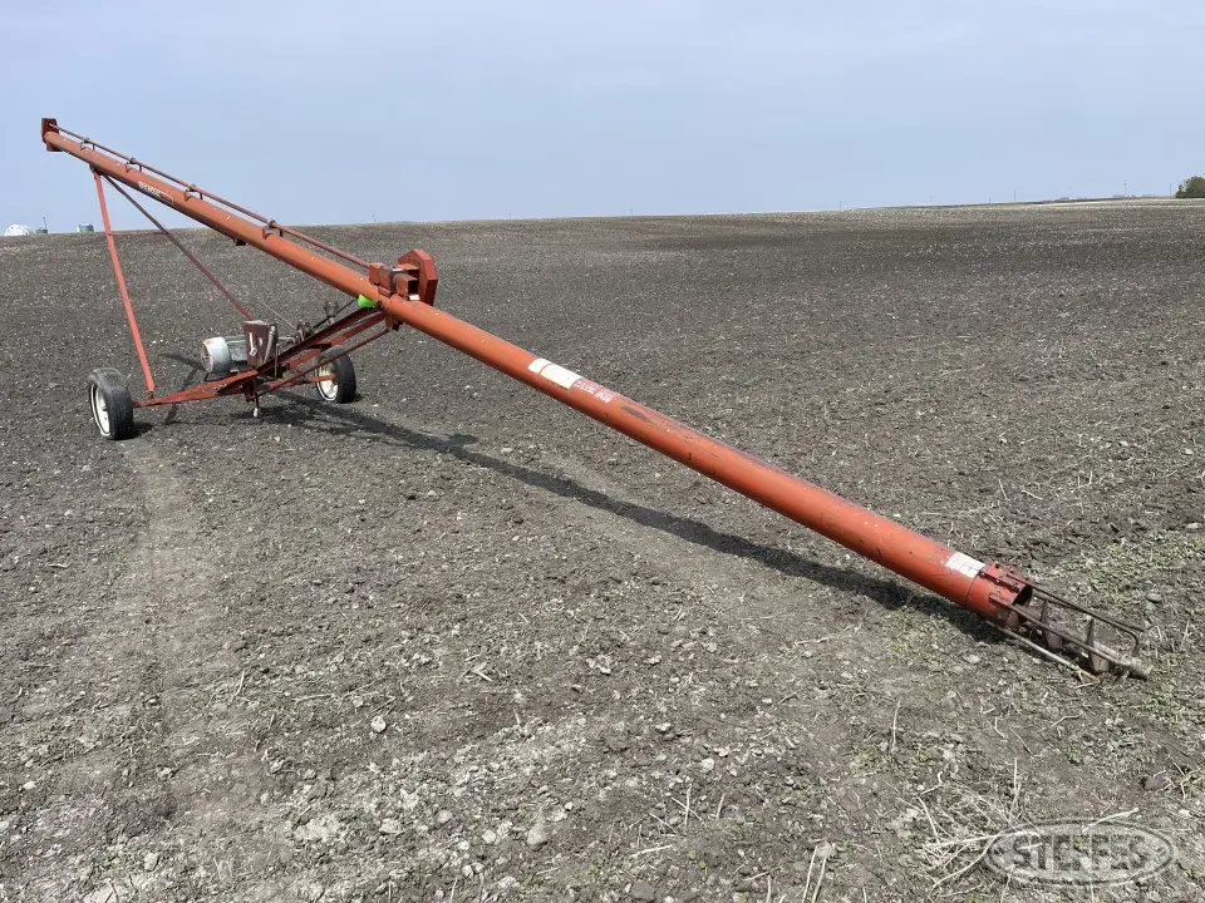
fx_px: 905
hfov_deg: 67.3
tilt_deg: -10.9
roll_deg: +3.2
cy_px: 452
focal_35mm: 26
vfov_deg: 53.1
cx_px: 602
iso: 32
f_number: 1.6
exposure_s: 1/3922
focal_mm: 5.1
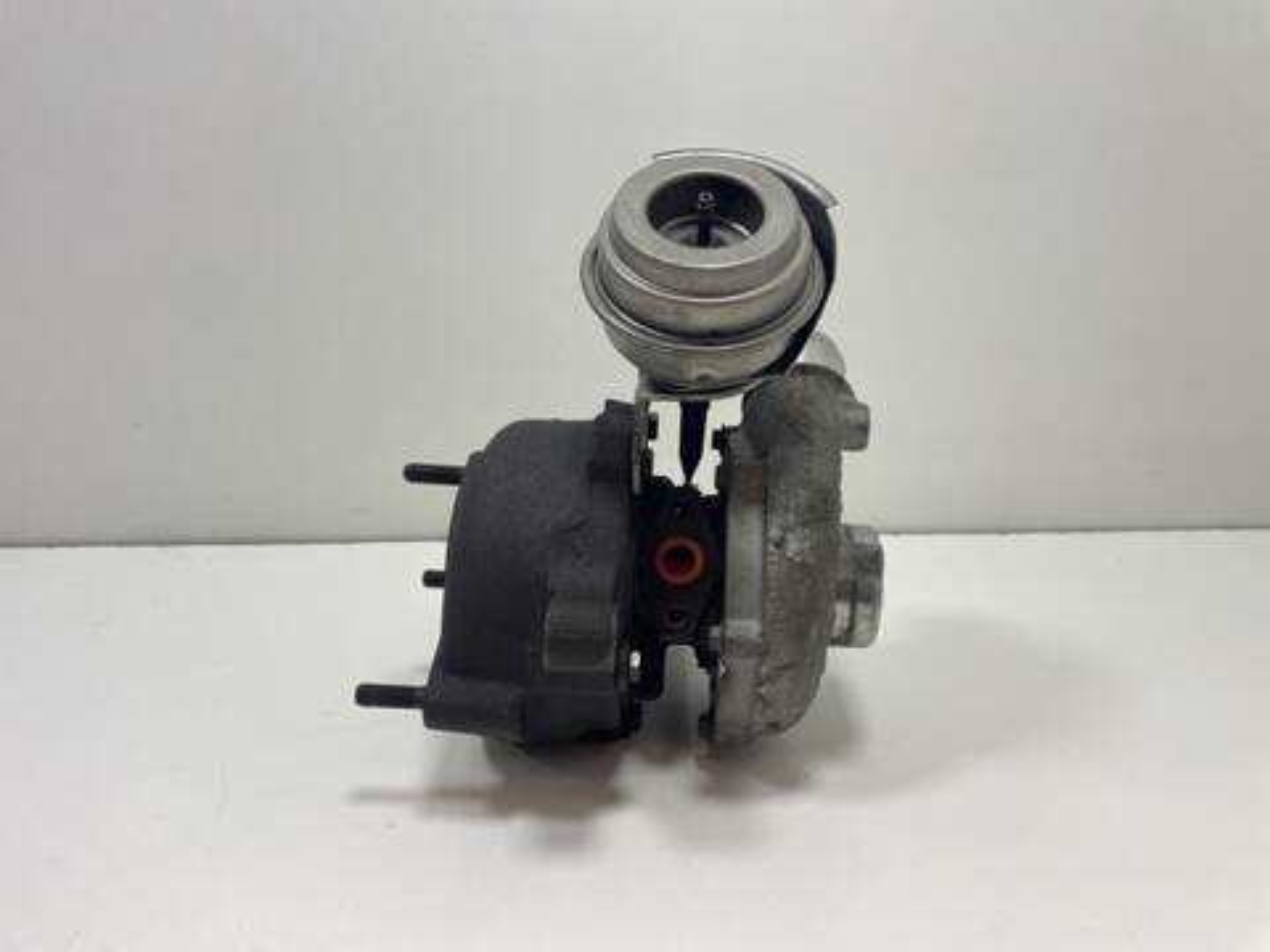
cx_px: 635
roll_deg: +0.2
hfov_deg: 67.3
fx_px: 954
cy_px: 476
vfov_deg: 53.1
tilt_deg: -17.9
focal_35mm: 26
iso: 80
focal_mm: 4.2
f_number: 1.6
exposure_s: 1/100
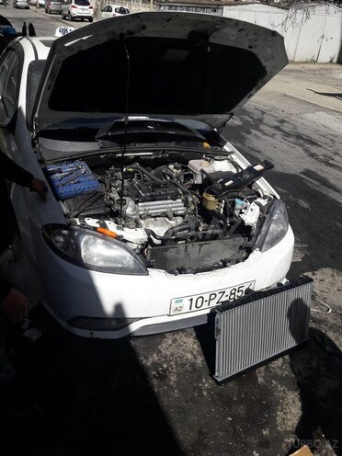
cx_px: 171
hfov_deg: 49.7
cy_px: 228
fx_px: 369
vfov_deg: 63.4
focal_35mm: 28
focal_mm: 3.7
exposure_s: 1/2222
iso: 40
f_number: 1.9
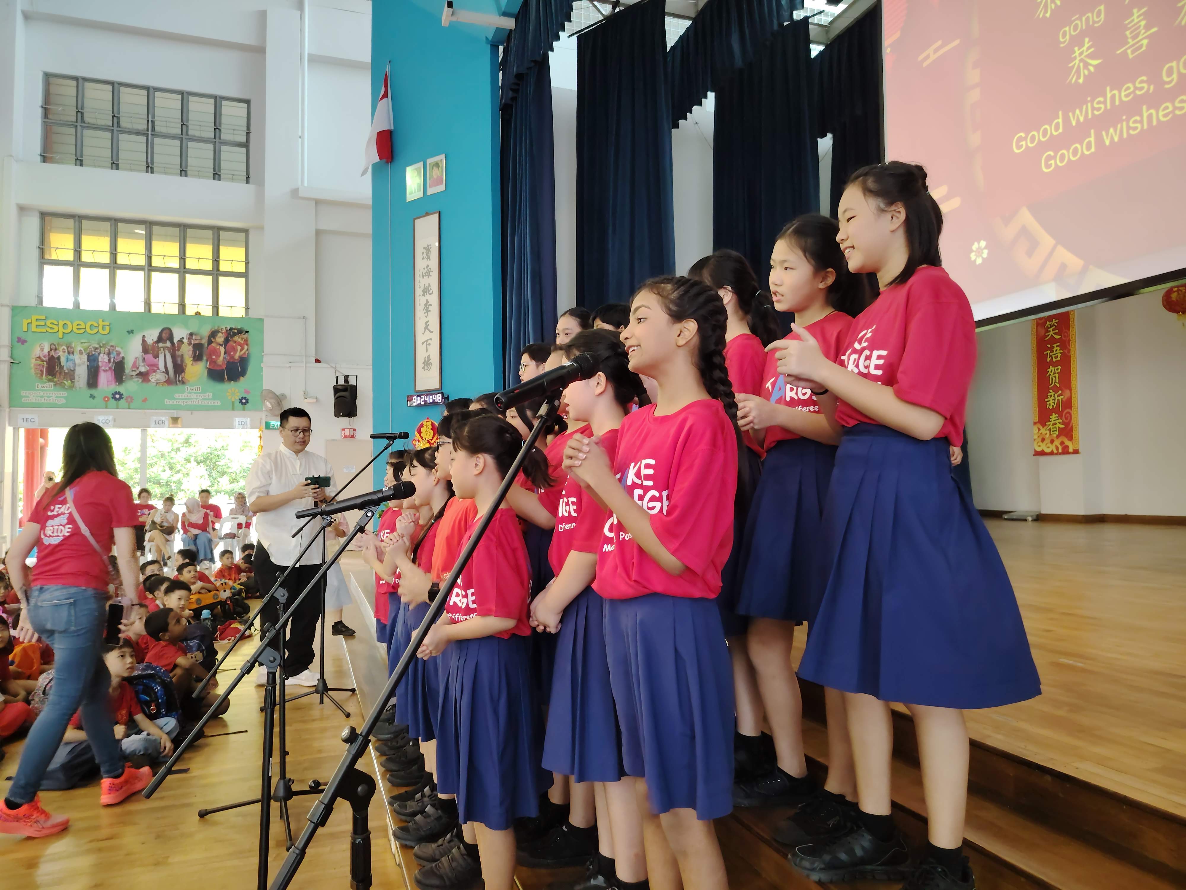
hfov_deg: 71.6
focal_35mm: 24
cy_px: 445
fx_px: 822
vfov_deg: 56.8
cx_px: 593
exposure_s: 1/120
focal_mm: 5.25
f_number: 1.75
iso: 2388
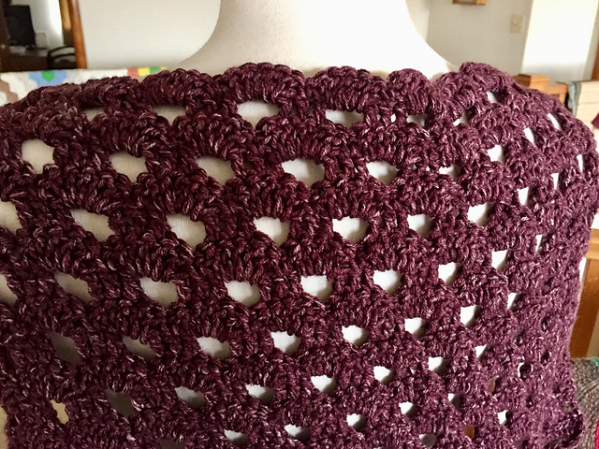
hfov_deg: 61.7
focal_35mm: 29
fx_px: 502
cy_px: 224
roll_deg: -0.5
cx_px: 300
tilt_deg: -24.8
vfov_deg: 48.2
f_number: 2.2
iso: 250
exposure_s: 1/15
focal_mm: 4.15
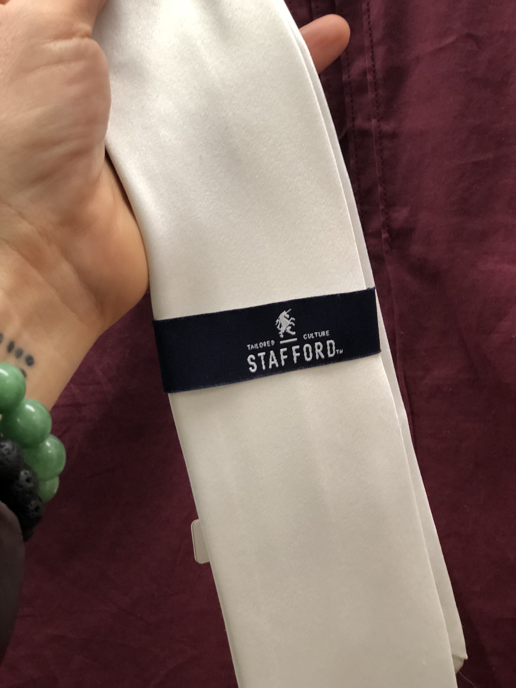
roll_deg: +1.7
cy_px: 344
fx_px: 1133
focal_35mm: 57
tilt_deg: -6.1
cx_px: 258
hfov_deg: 25.7
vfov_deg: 33.8
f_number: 2.8
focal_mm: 6.6
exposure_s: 1/30
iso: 100
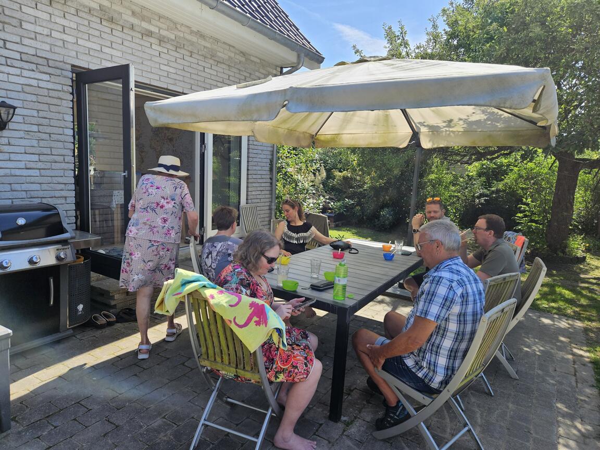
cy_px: 225
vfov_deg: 58.9
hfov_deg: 73.9
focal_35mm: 23
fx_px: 399
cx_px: 300
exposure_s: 1/924
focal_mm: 5.4
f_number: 1.8
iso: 32
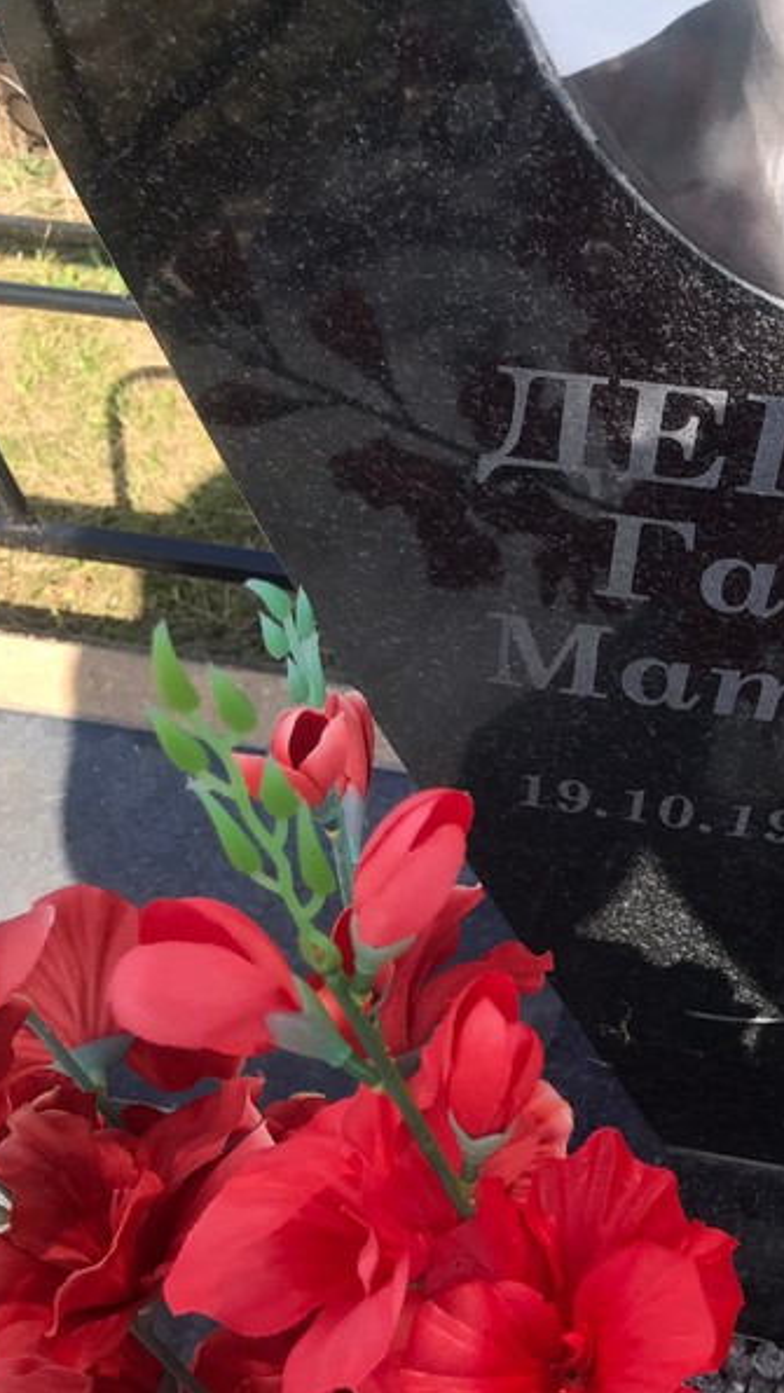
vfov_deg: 49.4
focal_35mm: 41
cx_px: 906
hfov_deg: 26.3
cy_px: 693
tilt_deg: -47.4
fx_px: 1514
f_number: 1.8
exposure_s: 1/812
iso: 20
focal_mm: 3.99
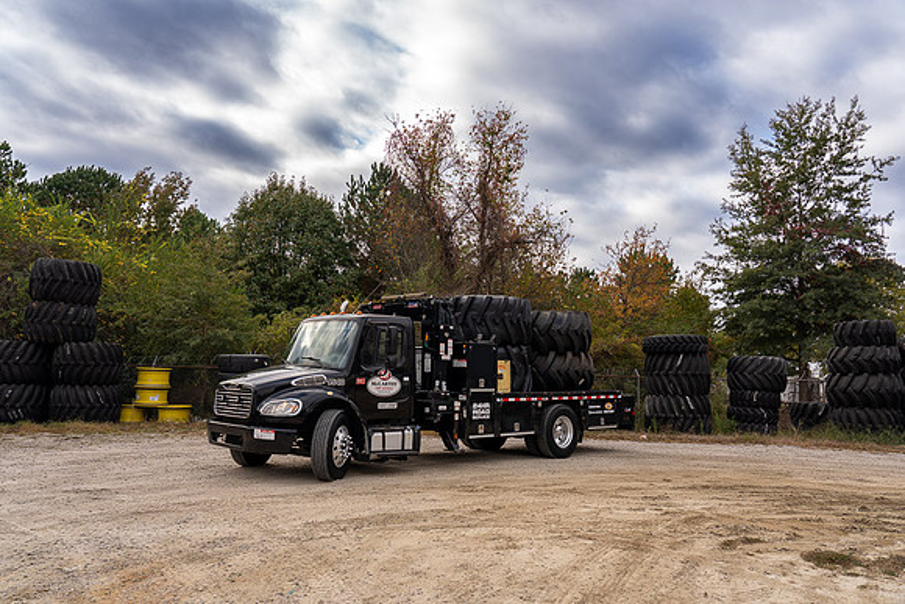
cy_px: 302
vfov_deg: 48.0
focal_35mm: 27
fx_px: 679
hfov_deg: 67.4
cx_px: 452
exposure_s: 1/125
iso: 100
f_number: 5.6
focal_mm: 27
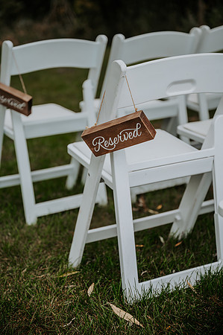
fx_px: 624
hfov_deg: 20.3
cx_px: 112
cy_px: 168
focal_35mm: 67
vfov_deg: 30.1
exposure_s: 1/1000
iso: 200
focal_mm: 67
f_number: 2.8
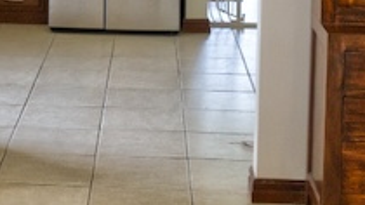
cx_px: 66
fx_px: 1161
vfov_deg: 9.8
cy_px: -97
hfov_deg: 17.7
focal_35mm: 120
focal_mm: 20
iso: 800
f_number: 8
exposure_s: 1/100
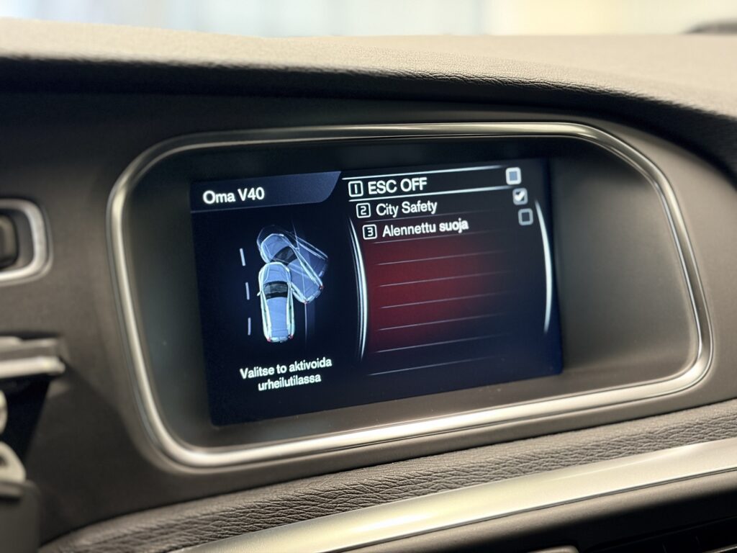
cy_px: 276
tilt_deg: -16.3
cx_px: 368
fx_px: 1107
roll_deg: +0.5
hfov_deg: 36.8
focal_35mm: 52
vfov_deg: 28.0
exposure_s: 1/30
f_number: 1.6
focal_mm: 5.96
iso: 320
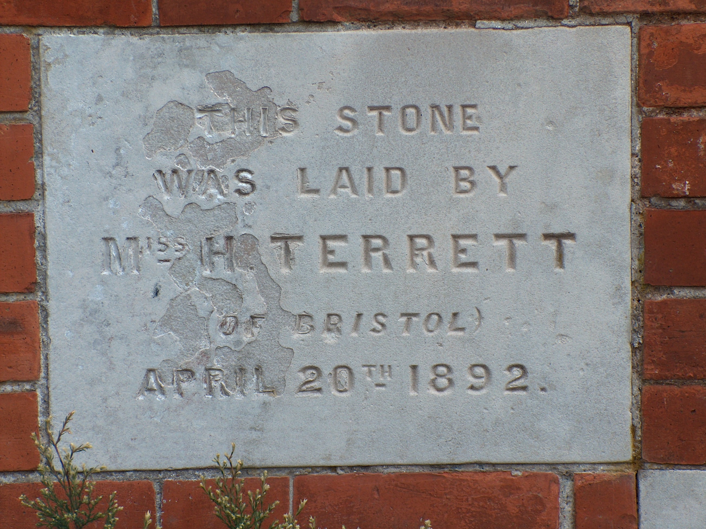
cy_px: 264
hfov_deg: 10.6
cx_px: 353
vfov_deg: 8.0
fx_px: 3791
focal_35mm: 186
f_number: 7.2
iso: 100
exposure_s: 1/192
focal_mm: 38.22
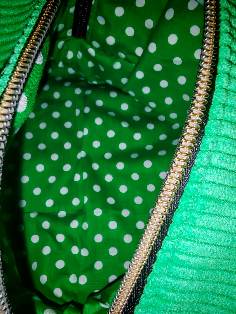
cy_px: 157
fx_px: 245
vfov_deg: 65.3
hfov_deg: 51.4
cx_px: 118
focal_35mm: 27
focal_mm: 1.96
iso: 160
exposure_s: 1/100
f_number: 2.2
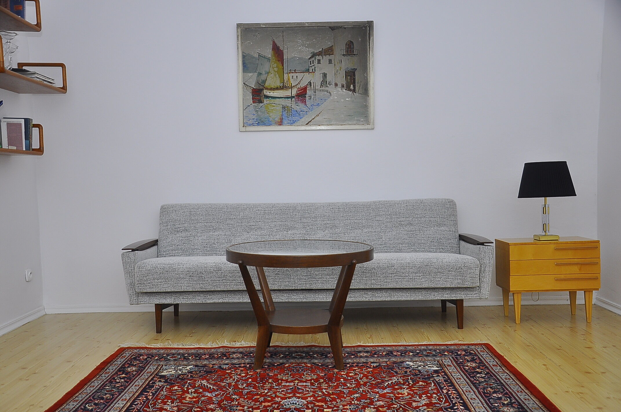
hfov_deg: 49.6
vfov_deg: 34.1
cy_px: 206
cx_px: 310
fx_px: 672
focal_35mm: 39
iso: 400
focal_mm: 26
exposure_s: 1/125
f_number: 4
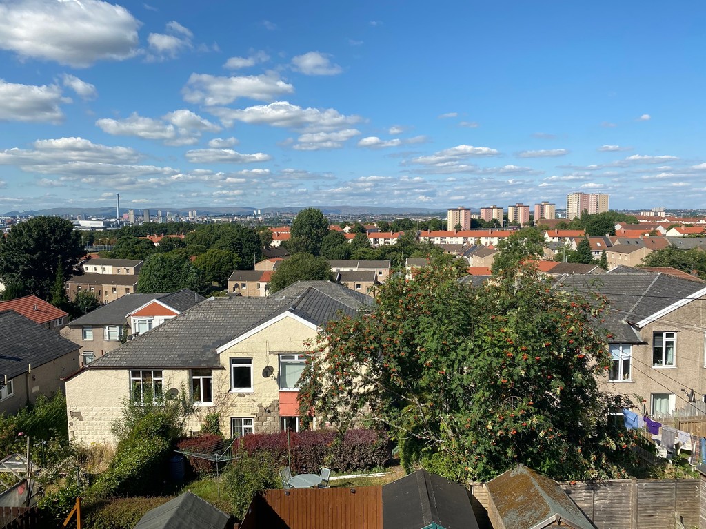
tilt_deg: -5.9
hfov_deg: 67.3
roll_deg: +0.7
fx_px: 530
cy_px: 264
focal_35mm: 26
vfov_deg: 53.1
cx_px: 353
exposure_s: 1/3125
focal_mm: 4.25
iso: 32
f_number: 1.8
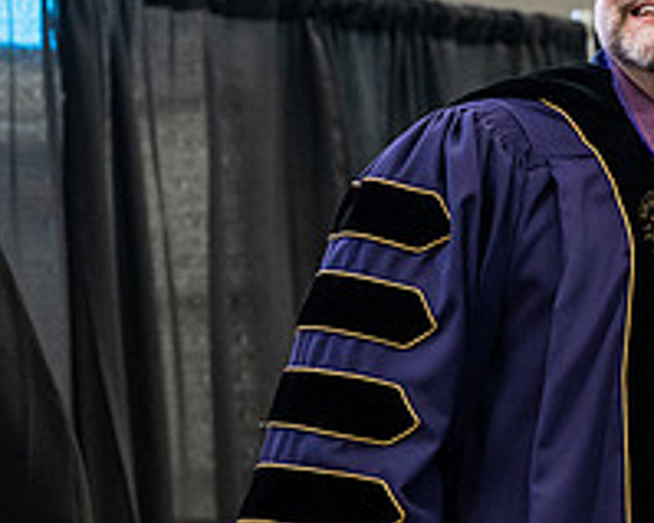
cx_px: 759
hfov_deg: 8.2
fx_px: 4508
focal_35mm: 233
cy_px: 252
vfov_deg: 6.6
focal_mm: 85
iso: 4000
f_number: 4.5
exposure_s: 1/200
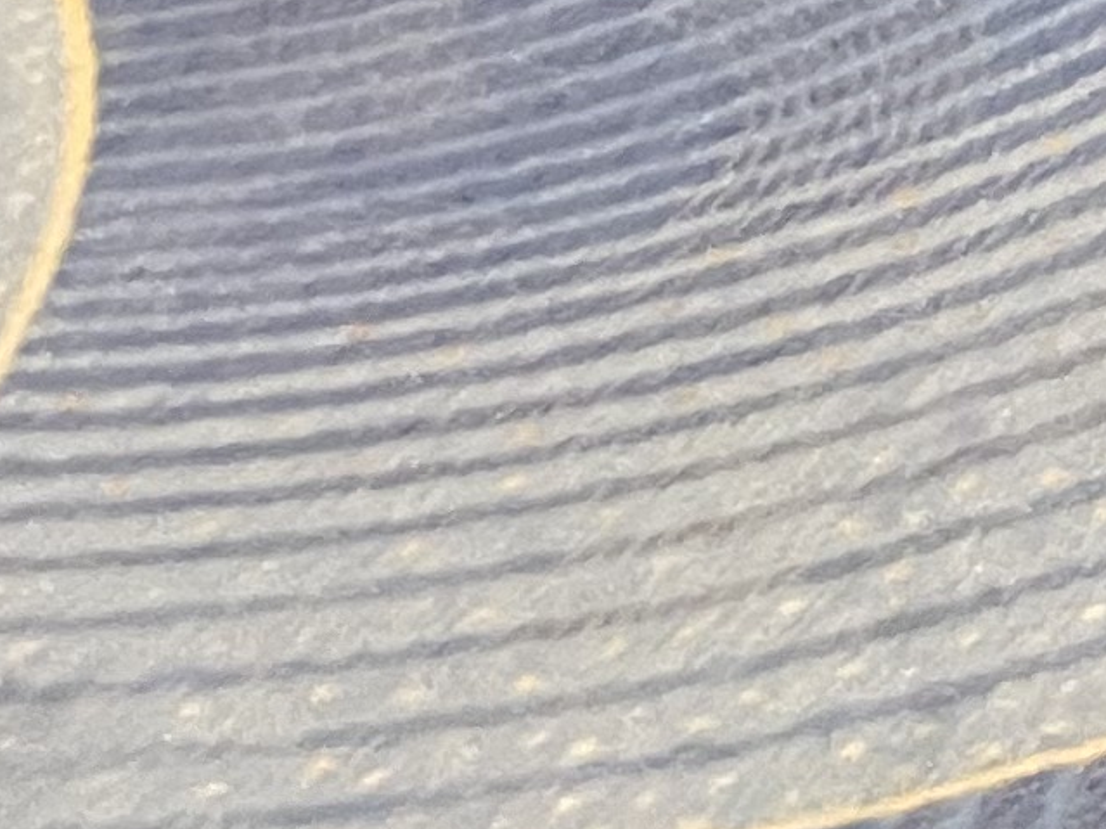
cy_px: -1700
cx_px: 3425
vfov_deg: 7.8
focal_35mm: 164
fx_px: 5239
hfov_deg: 9.3
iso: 400
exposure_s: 1/40
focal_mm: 4.2
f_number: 1.6
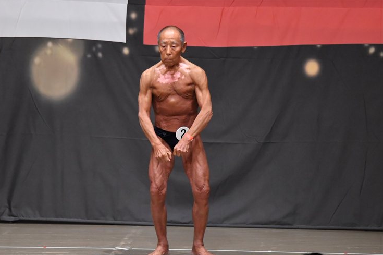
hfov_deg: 7.7
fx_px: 2860
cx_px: 182
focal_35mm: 269
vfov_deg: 5.1
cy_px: 133
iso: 6400
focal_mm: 170
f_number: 5.6
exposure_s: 1/400
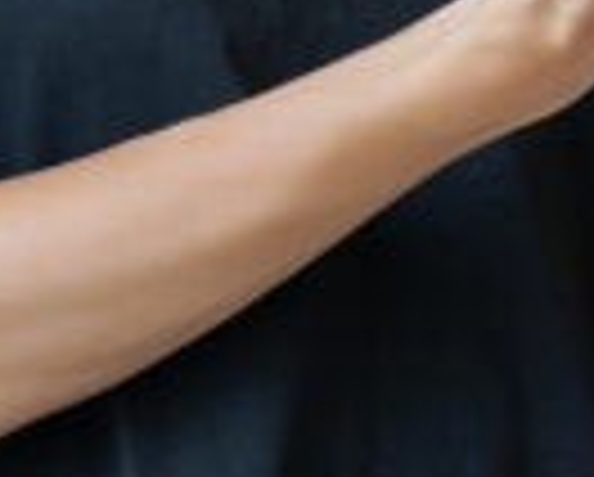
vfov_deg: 3.8
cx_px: 2052
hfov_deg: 4.5
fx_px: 7042
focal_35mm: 400
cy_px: -511
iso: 500
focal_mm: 55
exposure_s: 1/160
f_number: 4
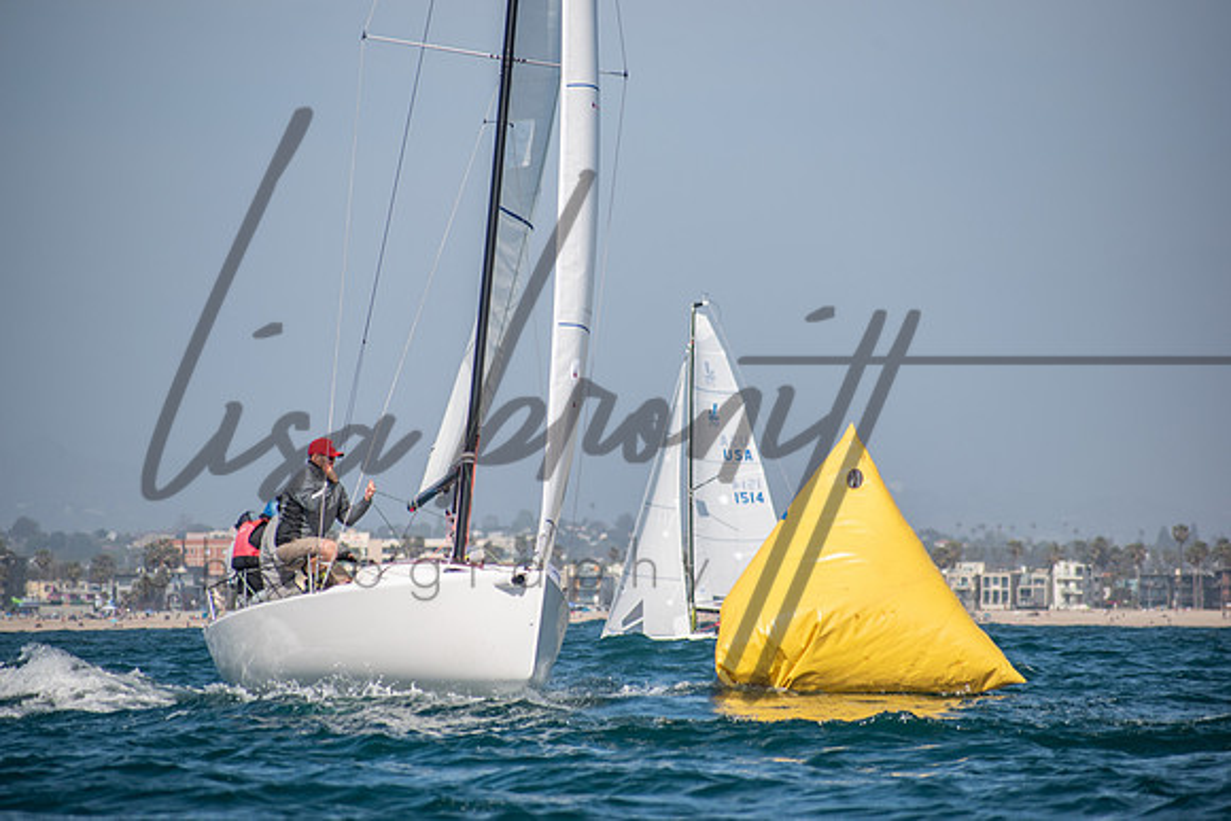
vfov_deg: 4.6
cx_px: 616
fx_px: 10260
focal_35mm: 300
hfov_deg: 6.9
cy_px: 410
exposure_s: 1/1250
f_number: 6.3
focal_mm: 200
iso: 200
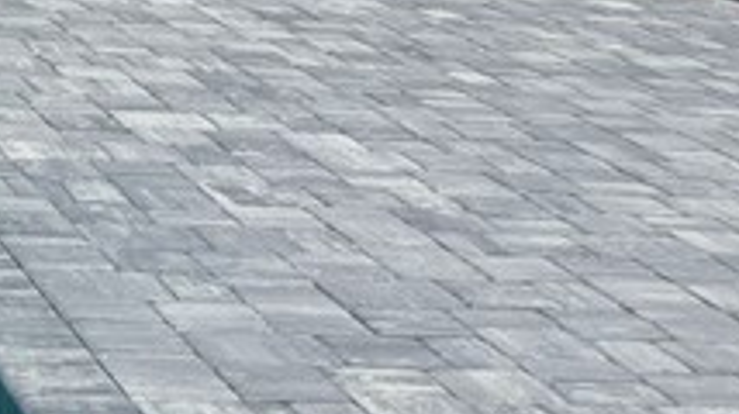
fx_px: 2448
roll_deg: -1.5
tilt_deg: +3.0
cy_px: -535
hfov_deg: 15.9
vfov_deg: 8.9
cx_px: -345
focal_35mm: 125
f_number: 1.78
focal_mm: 6.76
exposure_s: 1/14286
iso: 80
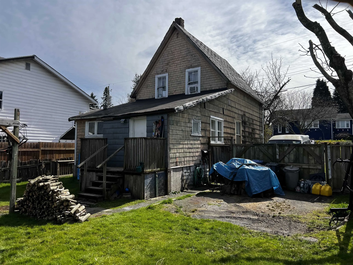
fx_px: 265
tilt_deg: +6.5
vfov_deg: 53.1
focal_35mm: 26
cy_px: 132
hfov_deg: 67.3
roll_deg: -0.3
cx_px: 176
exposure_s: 1/4274
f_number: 1.5
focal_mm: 5.7
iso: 50
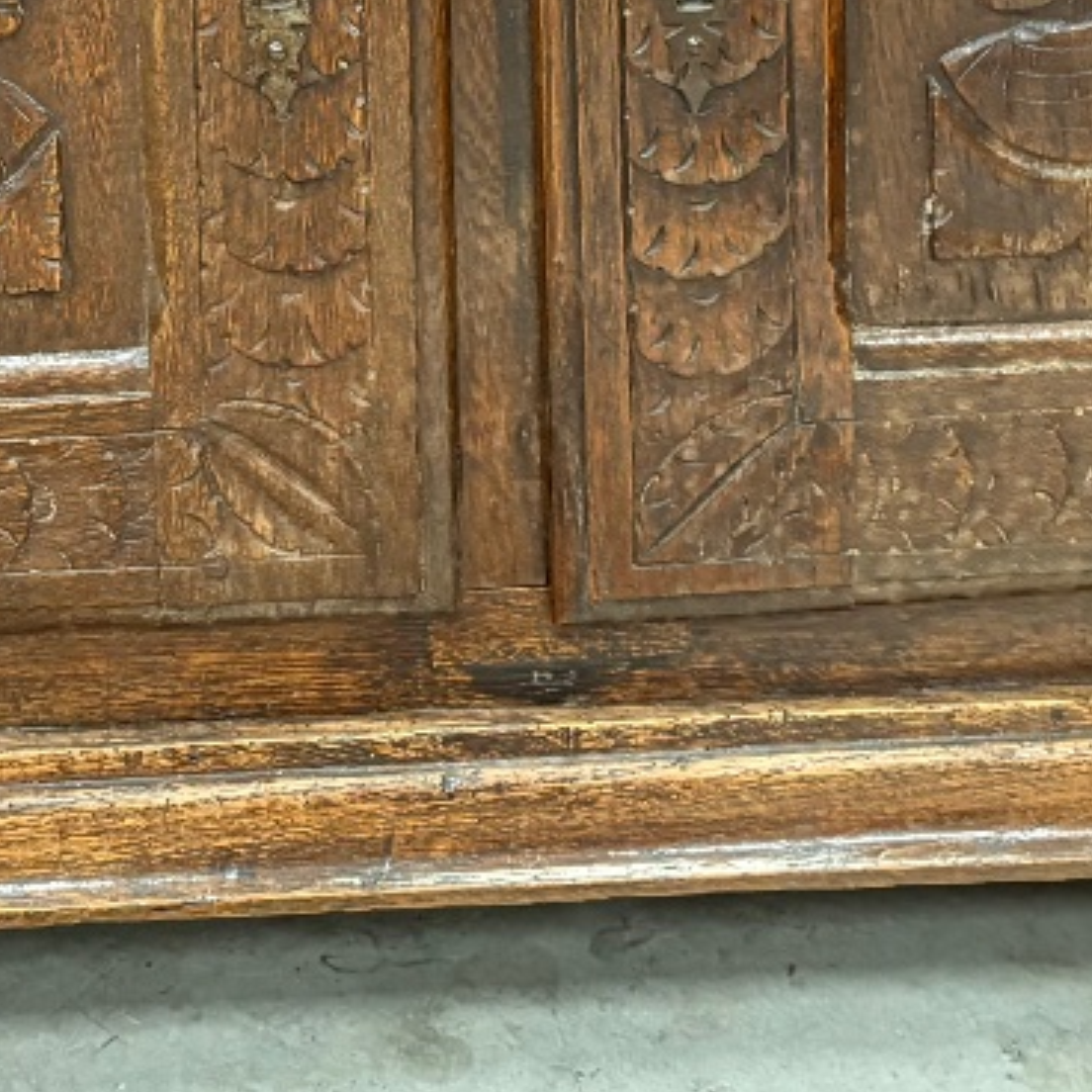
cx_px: 383
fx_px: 2677
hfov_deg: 23.0
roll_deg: +2.2
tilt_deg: -13.7
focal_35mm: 75
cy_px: -196
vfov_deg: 21.5
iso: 400
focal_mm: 5.96
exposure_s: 1/33
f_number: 1.6
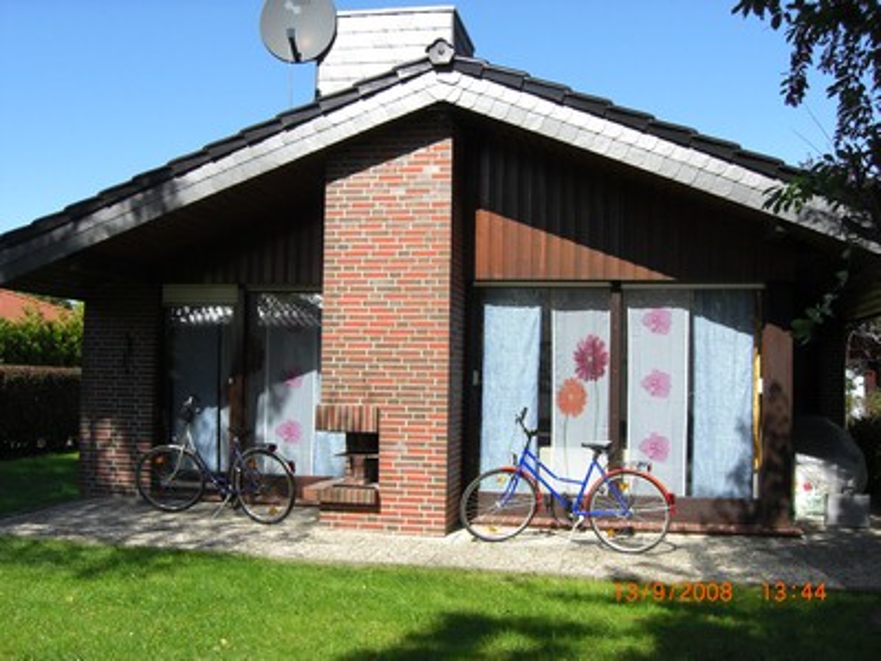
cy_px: 330
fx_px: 967
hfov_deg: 49.0
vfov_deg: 37.7
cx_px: 440
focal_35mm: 38
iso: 80
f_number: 4
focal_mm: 7.9
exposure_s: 1/500
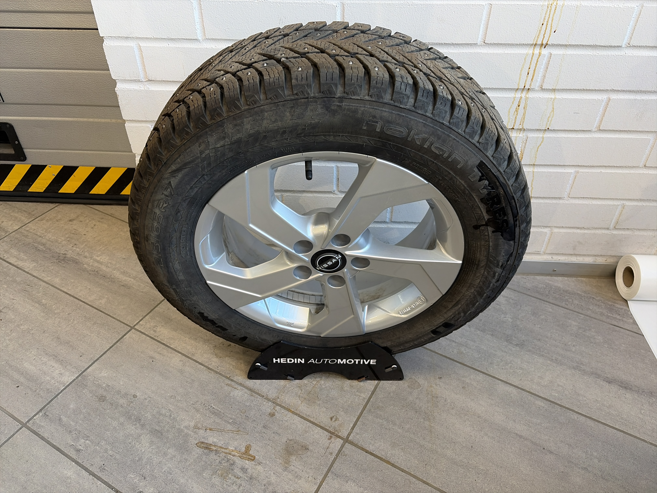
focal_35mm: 26
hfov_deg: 67.3
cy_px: 246
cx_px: 328
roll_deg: +1.3
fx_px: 493
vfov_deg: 53.1
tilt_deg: -39.4
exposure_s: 1/100
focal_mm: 5.96
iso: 100
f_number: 1.6
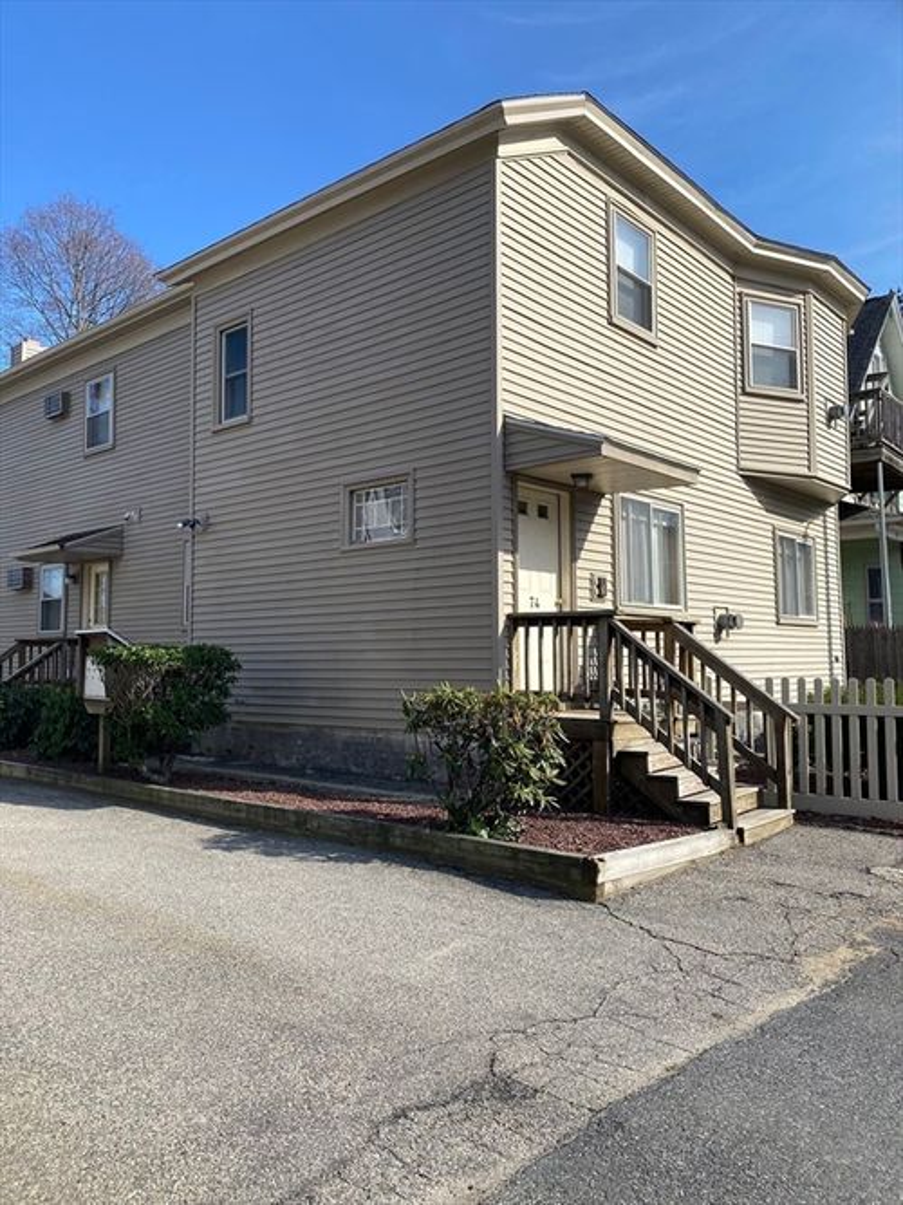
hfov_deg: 53.0
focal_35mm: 26
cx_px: 452
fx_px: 905
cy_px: 602
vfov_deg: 67.3
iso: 32
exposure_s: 1/2410
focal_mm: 4.25
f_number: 1.8
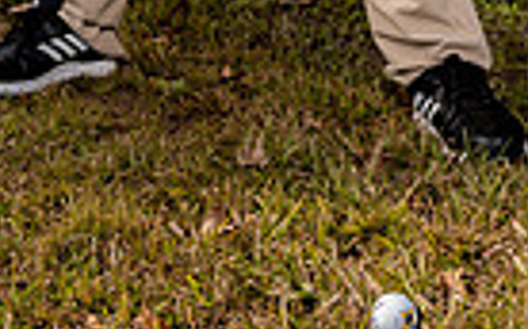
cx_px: 272
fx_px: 1438
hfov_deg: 20.8
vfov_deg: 11.0
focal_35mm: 100
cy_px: -471
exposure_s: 1/250
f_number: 4.5
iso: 64
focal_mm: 30
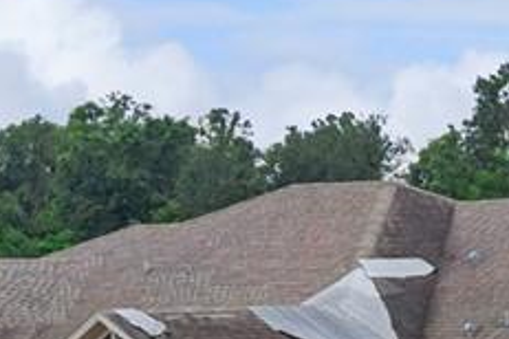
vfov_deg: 7.6
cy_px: 689
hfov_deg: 10.3
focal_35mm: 173
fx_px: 2446
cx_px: 1216
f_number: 1.8
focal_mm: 8.7
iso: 250
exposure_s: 1/8000
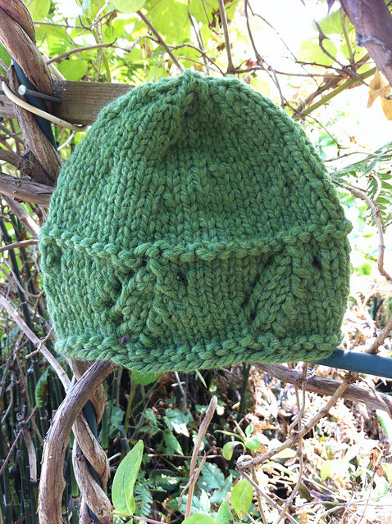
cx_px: 196
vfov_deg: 52.7
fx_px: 530
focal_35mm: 35
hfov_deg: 40.6
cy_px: 262
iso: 125
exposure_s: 1/120
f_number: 2.8
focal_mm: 3.85
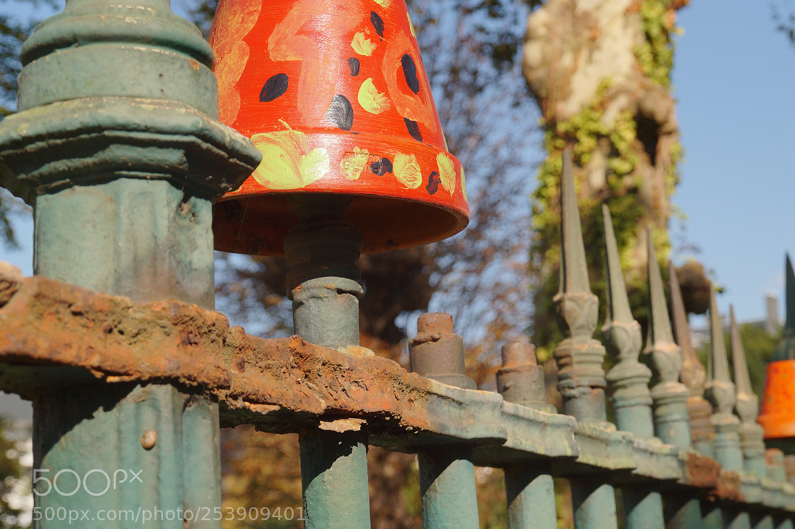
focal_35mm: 63
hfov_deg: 32.0
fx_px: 1381
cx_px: 470
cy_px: 245
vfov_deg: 21.7
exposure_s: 1/200
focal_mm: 35
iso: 100
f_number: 8
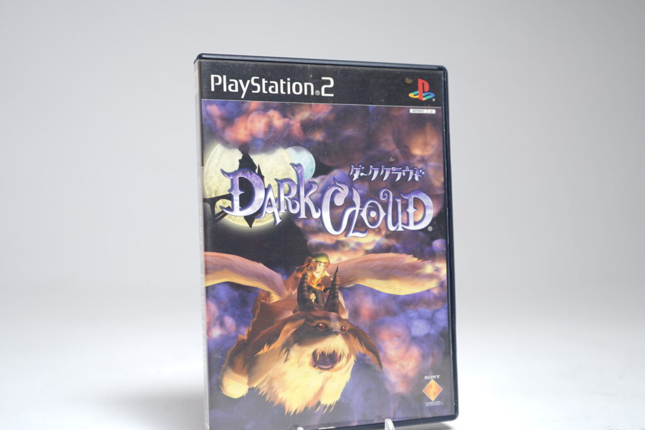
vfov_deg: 31.8
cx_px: 328
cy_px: 248
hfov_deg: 46.4
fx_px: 752
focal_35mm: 42
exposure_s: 1/4
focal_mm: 36
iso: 64
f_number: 4
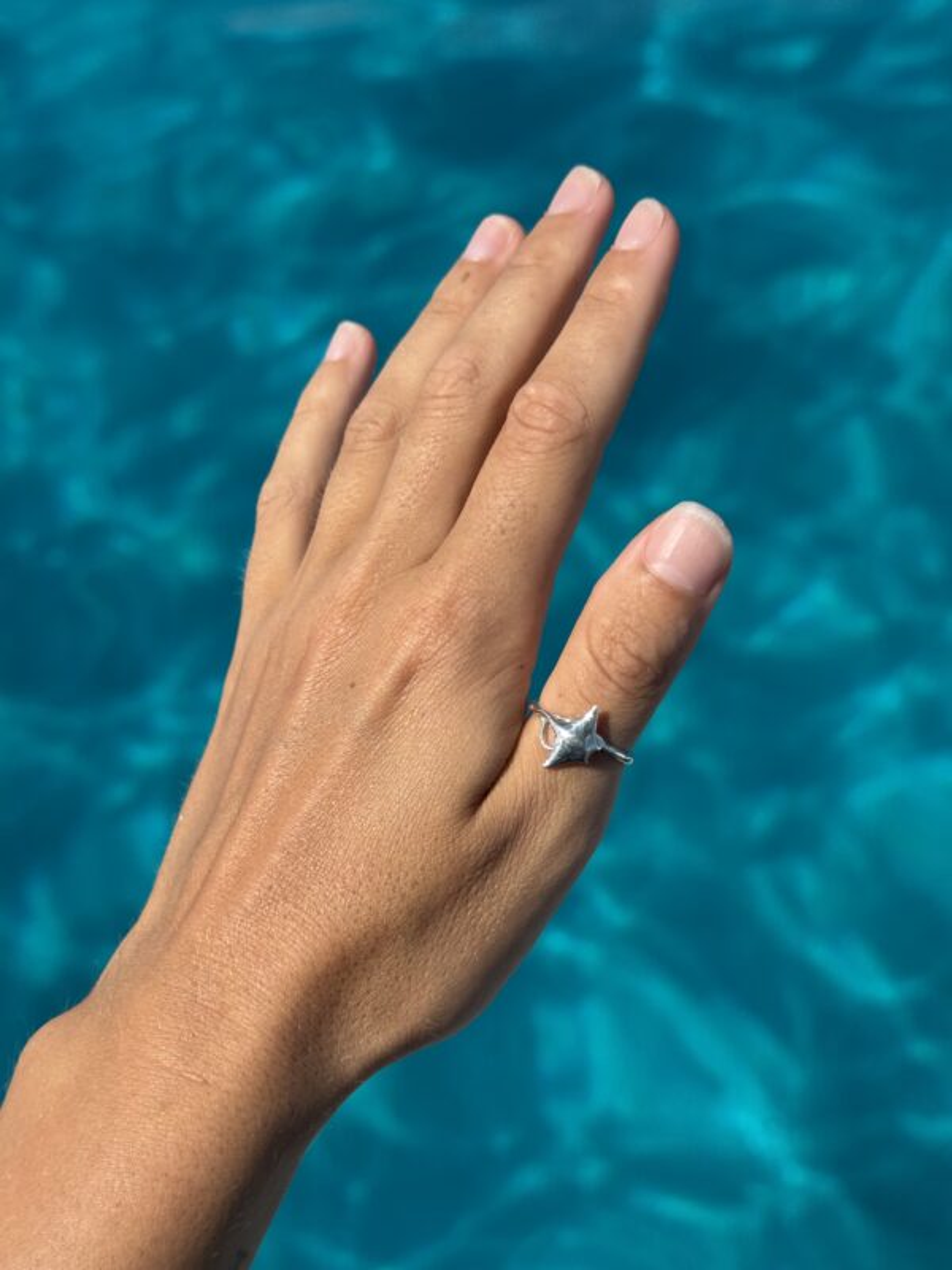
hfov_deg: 30.3
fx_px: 1760
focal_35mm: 48
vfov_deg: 39.7
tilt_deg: -45.9
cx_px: 476
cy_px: 635
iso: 64
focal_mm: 6.76
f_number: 1.78
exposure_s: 1/7092
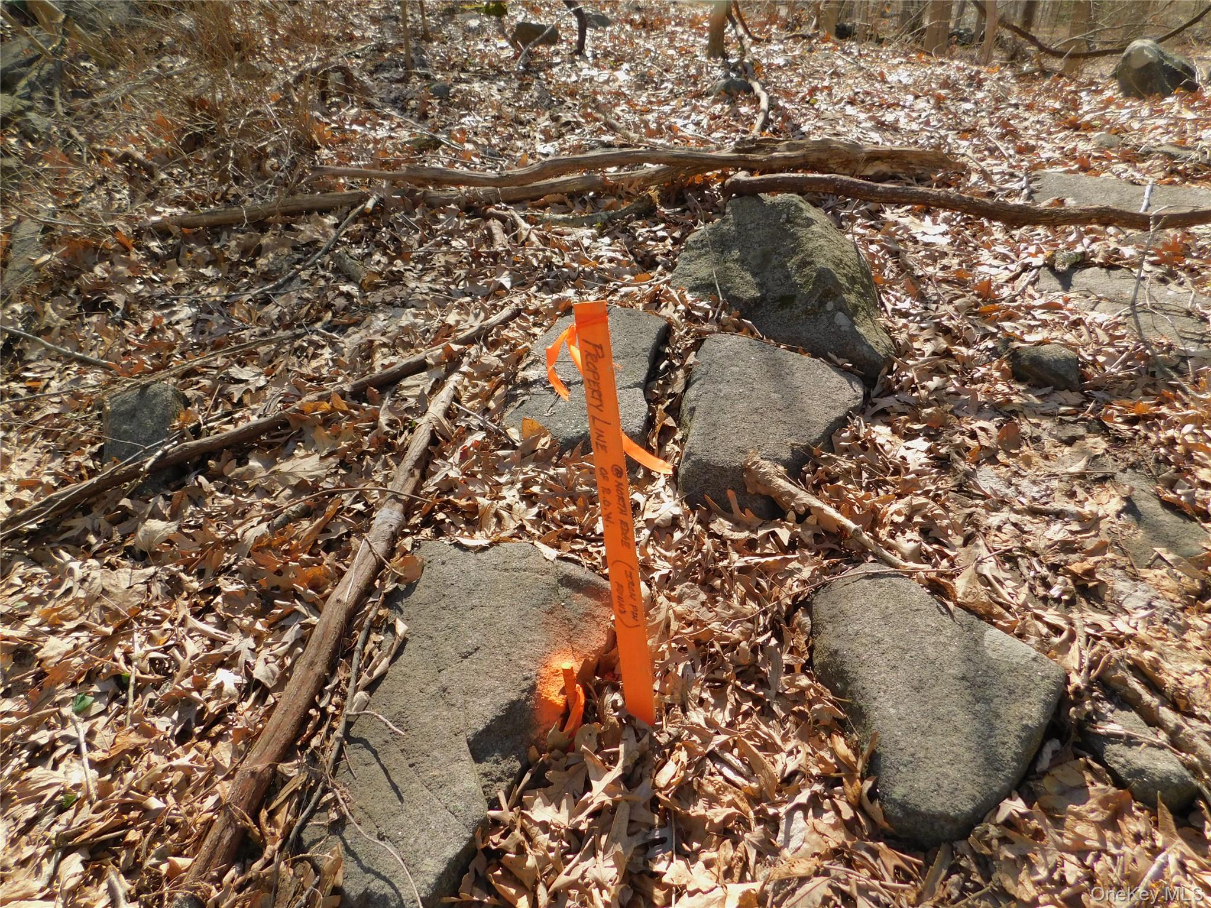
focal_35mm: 23
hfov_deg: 73.9
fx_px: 805
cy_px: 454
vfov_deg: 58.9
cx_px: 606
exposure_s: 1/640
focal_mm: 4
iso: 125
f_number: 3
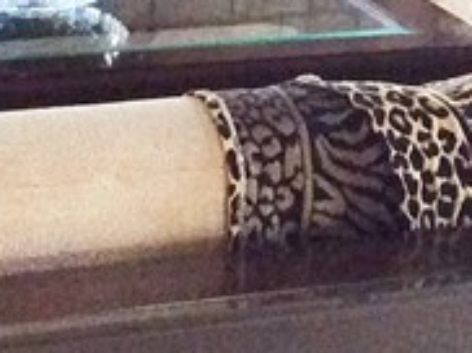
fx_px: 2451
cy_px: -228
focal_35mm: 180
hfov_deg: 11.0
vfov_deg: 8.0
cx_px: 135
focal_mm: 3.3
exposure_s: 1/24
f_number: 2.4
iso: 250
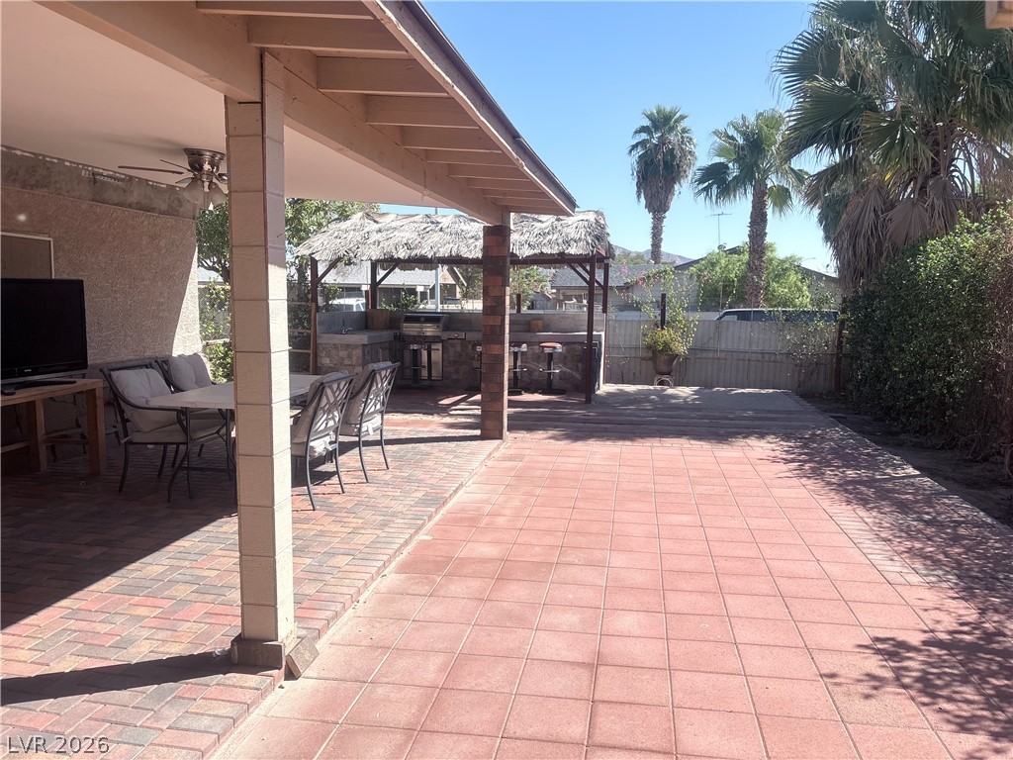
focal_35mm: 26
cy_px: 380
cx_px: 506
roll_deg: +0.0
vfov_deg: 53.1
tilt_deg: -6.9
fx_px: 761
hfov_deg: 67.3
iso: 50
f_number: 1.6
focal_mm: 5.96
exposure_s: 1/2364
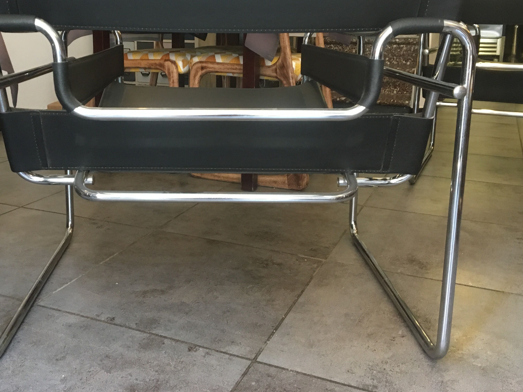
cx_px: 218
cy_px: 138
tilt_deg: -11.3
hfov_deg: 47.7
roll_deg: -0.3
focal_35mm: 39
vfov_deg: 36.5
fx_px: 589
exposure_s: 1/33
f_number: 2.2
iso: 250
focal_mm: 4.15
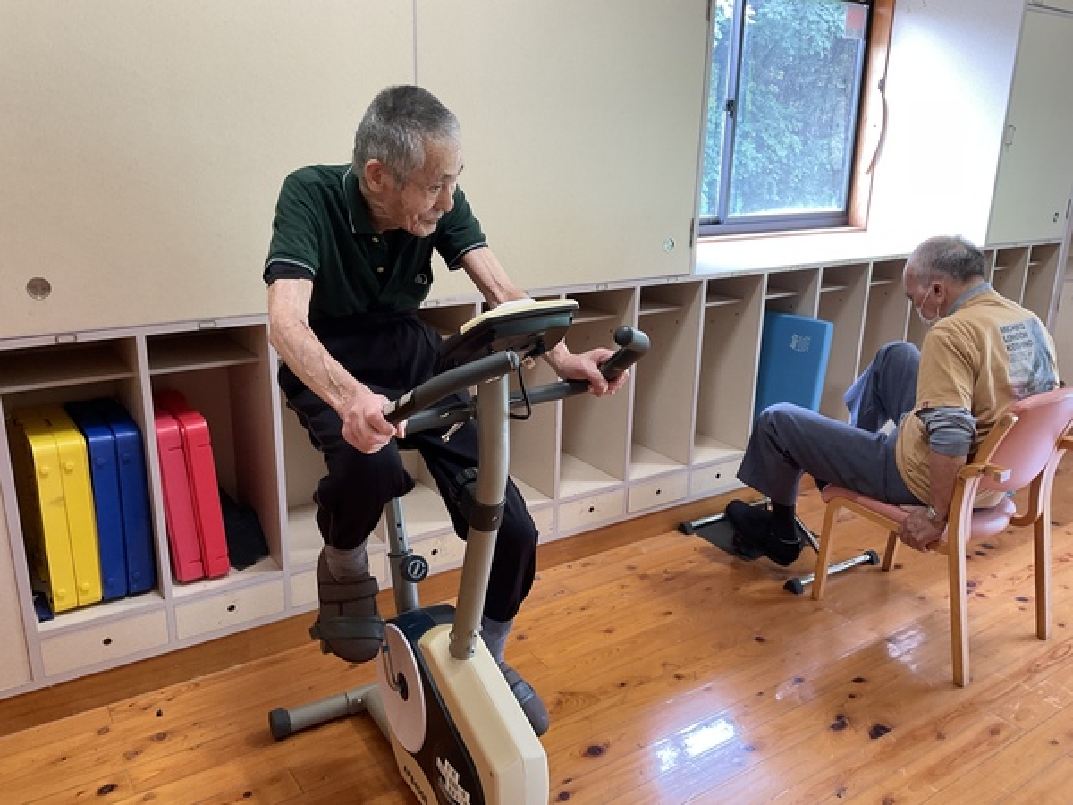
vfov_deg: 48.2
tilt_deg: -17.3
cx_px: 536
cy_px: 402
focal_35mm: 29
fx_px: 899
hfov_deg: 61.7
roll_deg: -1.0
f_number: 1.8
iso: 80
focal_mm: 3
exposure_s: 1/60
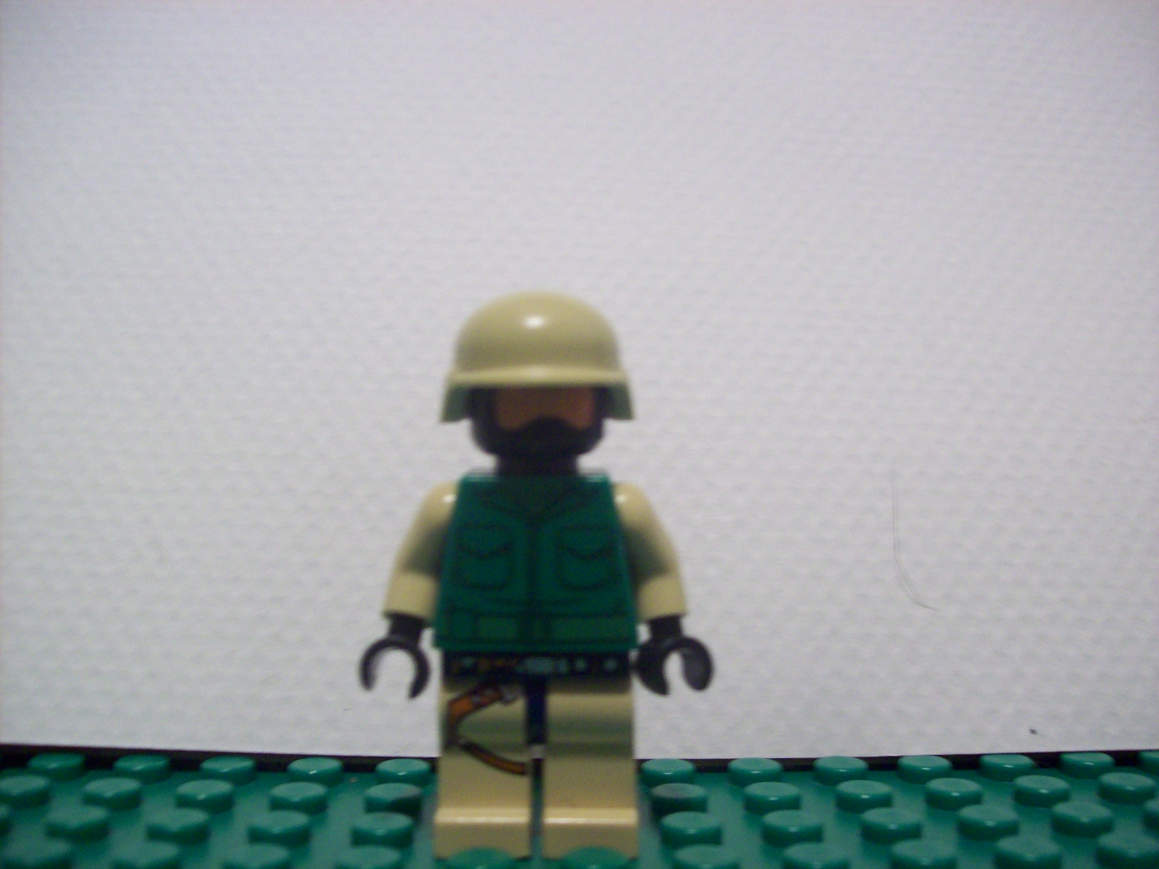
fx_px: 1205
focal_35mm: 36
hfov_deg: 51.4
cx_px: 580
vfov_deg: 39.6
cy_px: 434
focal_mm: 6
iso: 200
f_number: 2.7
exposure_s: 1/5.66
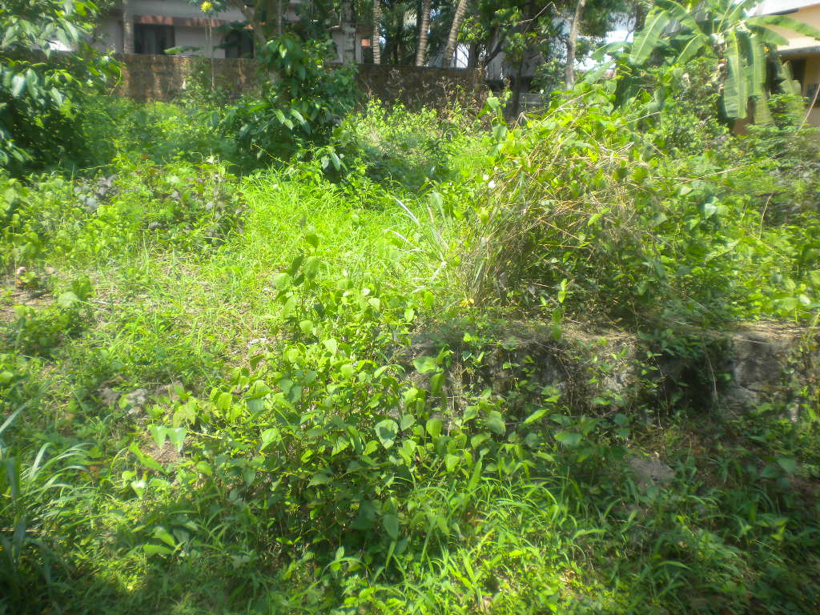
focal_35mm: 35
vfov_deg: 40.7
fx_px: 829
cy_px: 308
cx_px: 410
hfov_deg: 52.6
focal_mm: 6.3
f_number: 4.6
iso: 113
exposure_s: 1/215
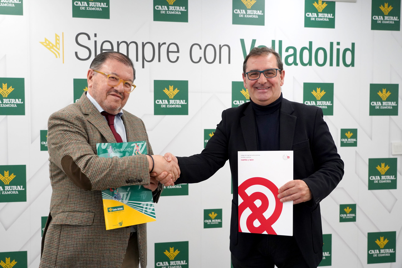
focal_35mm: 41
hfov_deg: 47.4
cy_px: 134
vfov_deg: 32.6
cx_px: 201
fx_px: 458
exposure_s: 1/320
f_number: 4
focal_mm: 41
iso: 3200
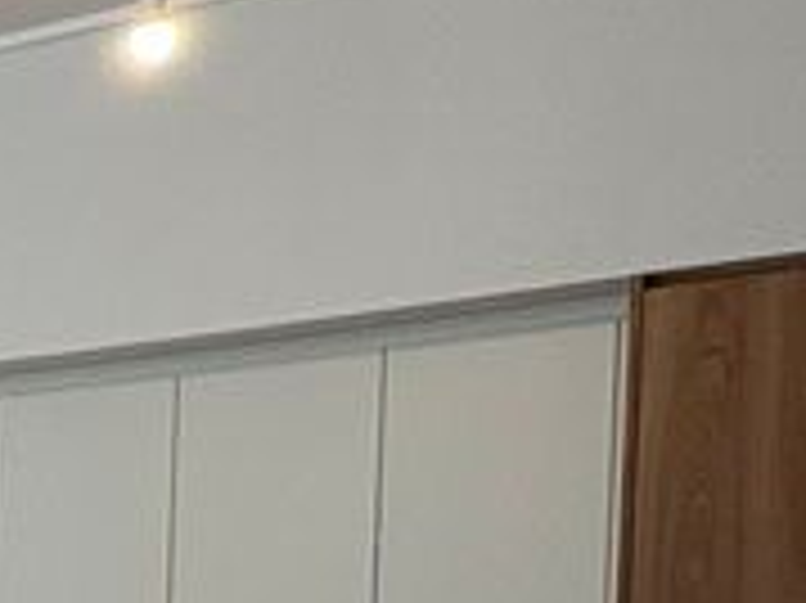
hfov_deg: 14.4
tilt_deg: -3.1
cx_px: -1090
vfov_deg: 14.6
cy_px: 914
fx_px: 2187
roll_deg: -0.3
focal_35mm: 94
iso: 160
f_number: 2.2
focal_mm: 2.22
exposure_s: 1/99
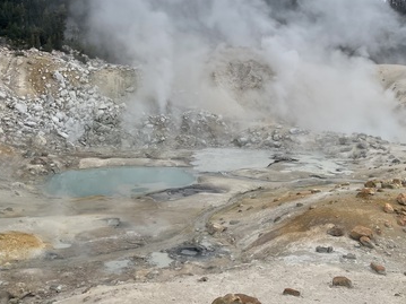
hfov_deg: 47.9
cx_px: 198
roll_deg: +0.0
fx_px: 457
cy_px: 92
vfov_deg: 36.3
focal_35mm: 39
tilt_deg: -2.8
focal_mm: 5.1
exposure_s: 1/2247
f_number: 1.6
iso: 32
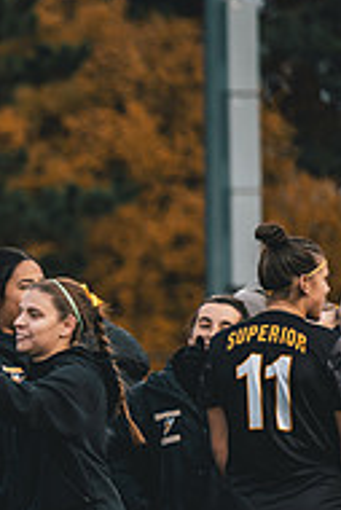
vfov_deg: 4.5
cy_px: 479
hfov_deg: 3.0
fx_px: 6538
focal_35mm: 461
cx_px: -255
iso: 800
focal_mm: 150
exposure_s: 1/1600
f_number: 2.8
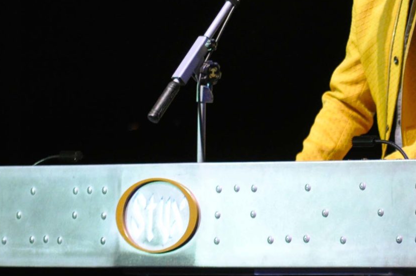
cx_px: 512
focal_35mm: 507
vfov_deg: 2.7
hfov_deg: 4.1
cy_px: 35
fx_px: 5851
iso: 1250
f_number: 2.8
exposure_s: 1/800
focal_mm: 110
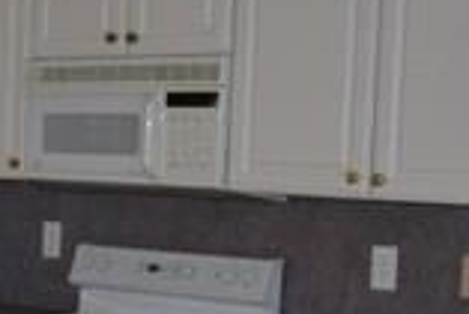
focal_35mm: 110
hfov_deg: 17.3
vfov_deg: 12.2
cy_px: 357
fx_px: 1434
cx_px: -167
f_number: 3.5
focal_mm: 18
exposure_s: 1/60
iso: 640
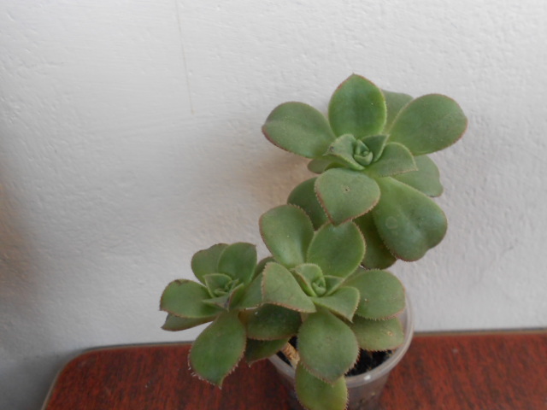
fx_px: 458
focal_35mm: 29
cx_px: 274
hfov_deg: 61.7
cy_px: 205
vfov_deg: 48.2
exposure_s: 1/30
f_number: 3.4
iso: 200
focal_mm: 5.3
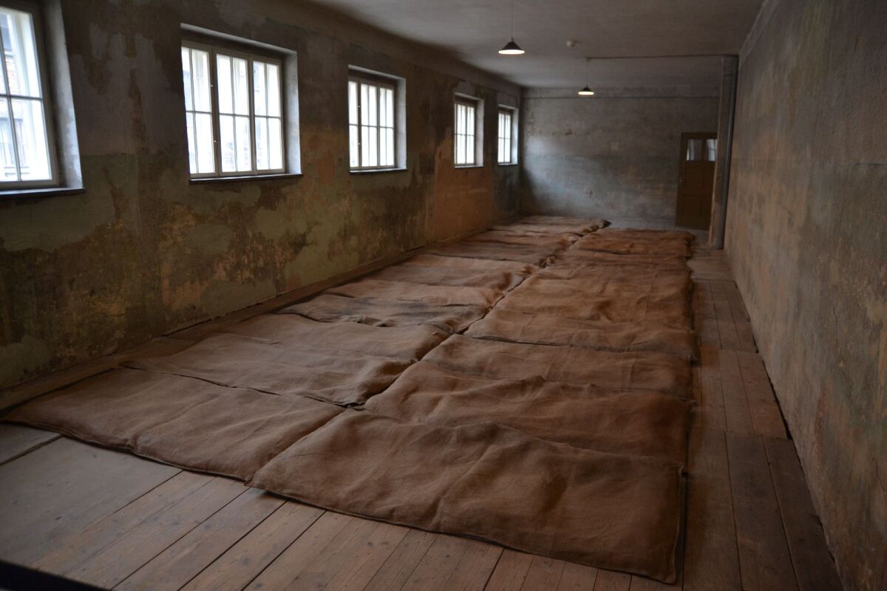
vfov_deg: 50.4
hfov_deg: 70.4
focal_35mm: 26
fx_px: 628
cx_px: 444
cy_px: 296
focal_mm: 17
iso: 560
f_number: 2.8
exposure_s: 1/60
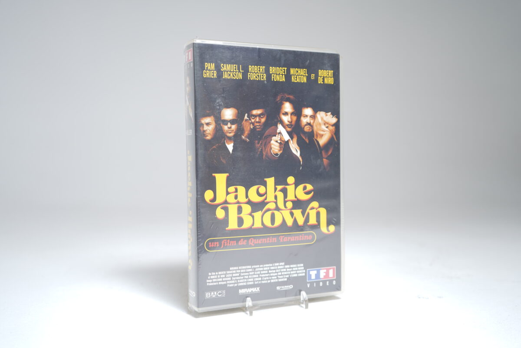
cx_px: 260
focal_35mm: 33
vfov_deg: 40.0
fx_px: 478
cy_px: 174
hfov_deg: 57.2
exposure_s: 1/3
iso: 64
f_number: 4.5
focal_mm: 33
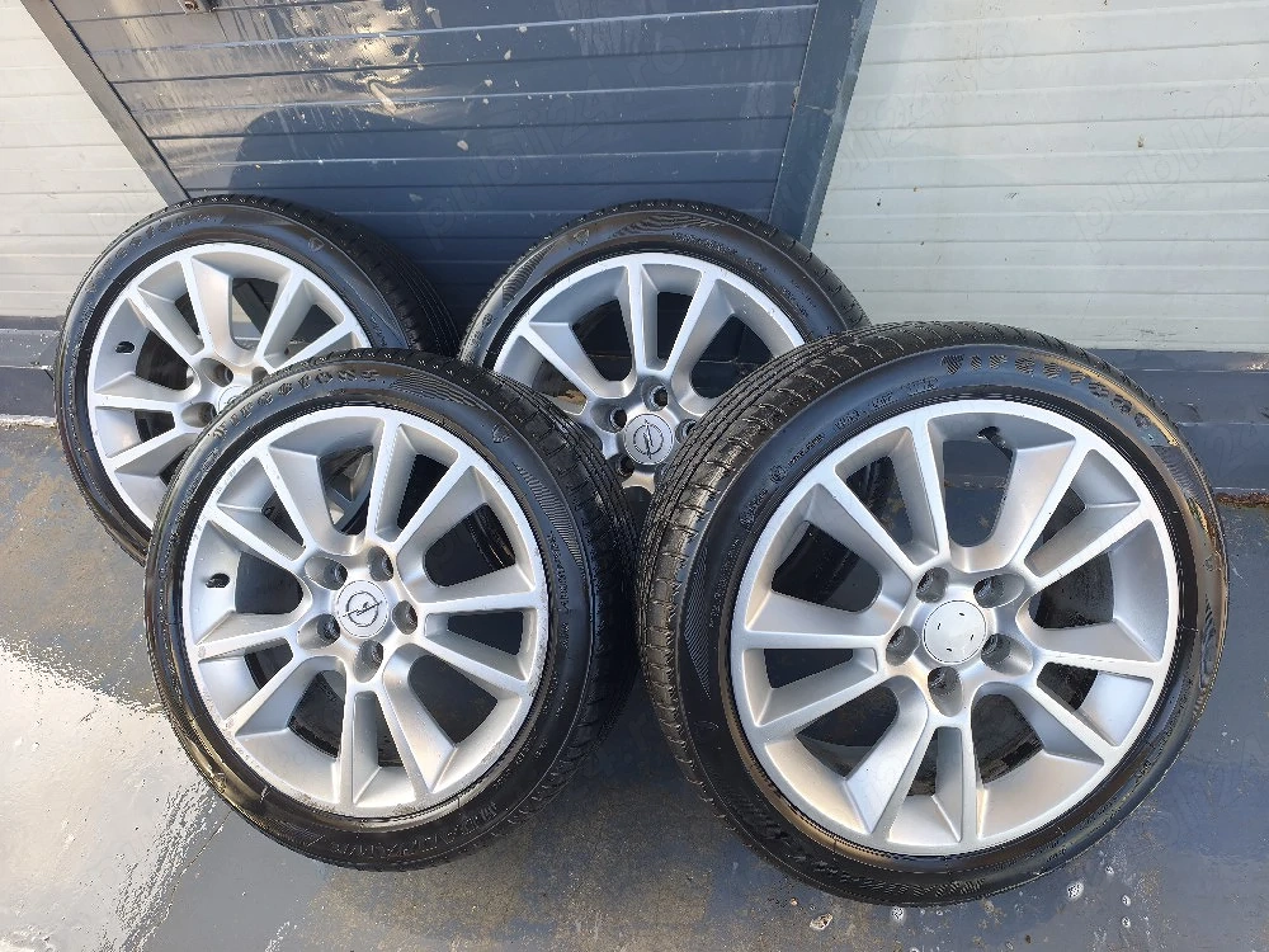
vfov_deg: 58.9
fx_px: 843
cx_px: 634
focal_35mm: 23
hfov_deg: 73.9
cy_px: 476
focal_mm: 6.45
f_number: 1.62
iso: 80
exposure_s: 1/101
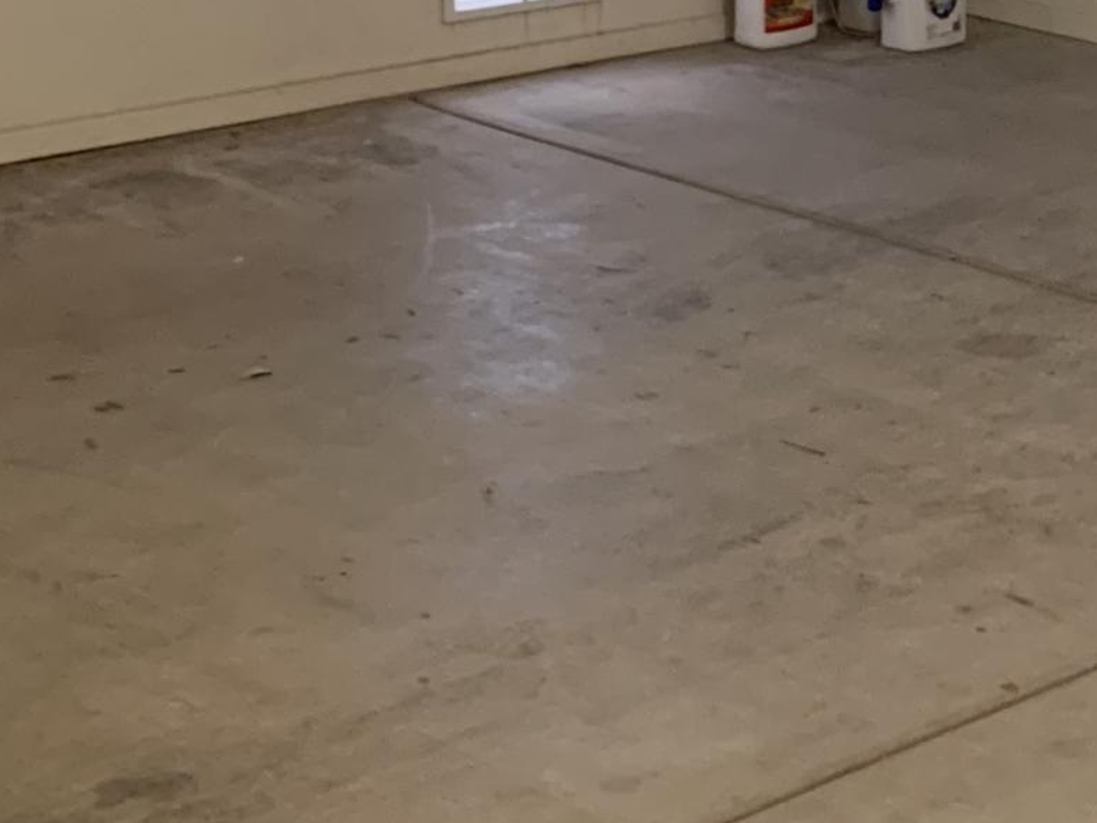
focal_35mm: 100
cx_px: 1134
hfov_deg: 19.0
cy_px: 100
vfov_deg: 14.7
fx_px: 3169
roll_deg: -0.6
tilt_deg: -12.4
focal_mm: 4.25
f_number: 1.8
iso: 400
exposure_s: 1/40
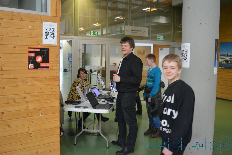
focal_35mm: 38
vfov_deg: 35.5
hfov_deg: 51.3
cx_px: 116
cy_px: 78
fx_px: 242
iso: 2000
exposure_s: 1/30
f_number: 4
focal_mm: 25
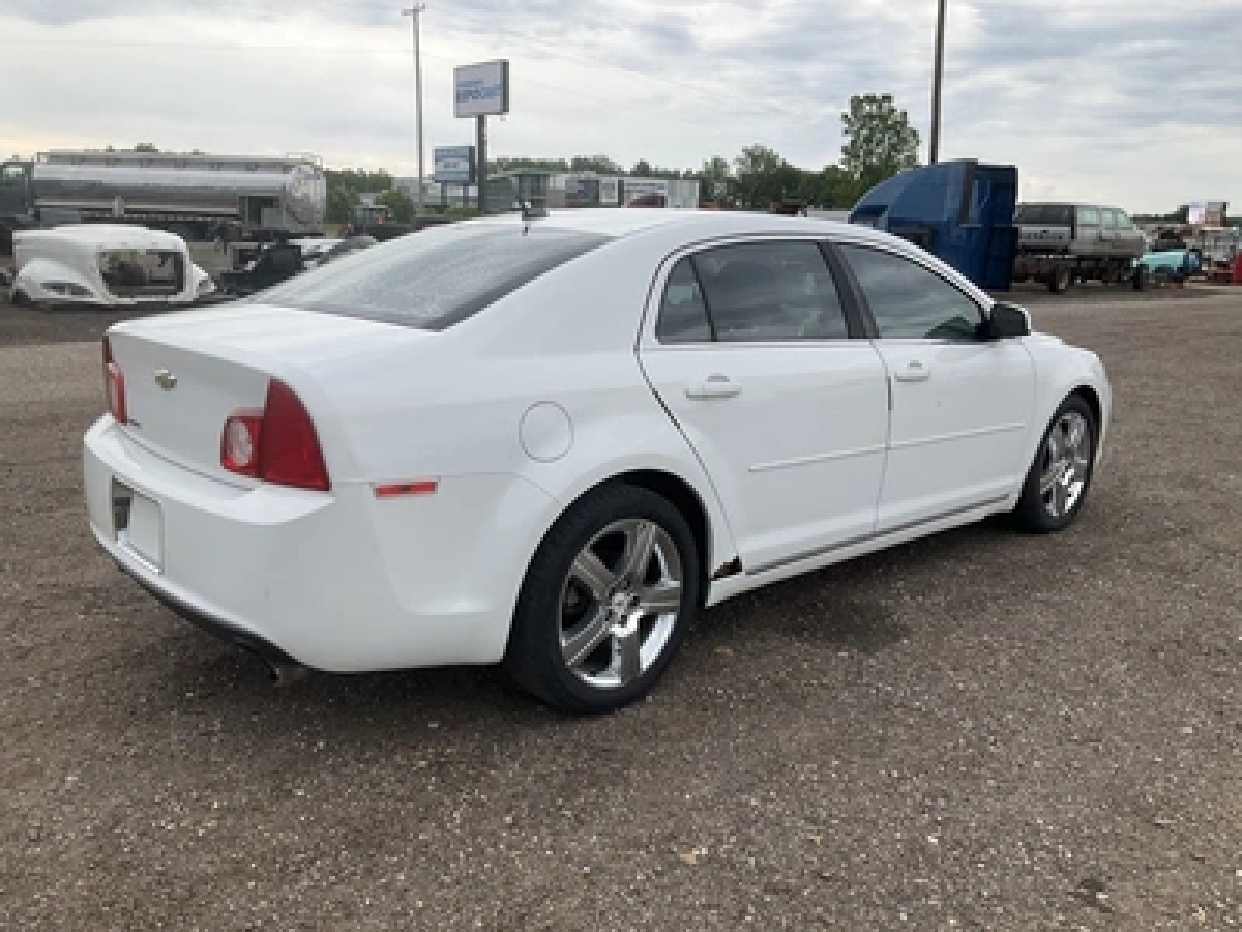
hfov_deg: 61.7
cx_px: 621
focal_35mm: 29
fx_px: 1041
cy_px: 466
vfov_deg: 48.2
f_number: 1.8
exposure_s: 1/1377
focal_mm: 3
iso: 25
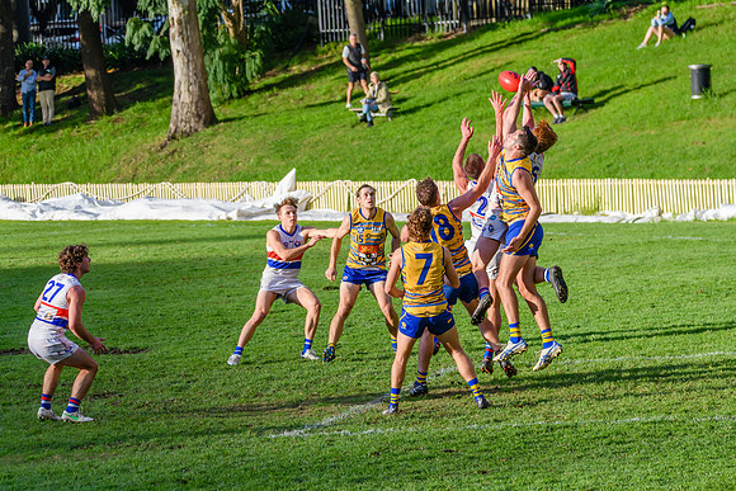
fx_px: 4231
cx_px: 457
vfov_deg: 6.6
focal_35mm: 207
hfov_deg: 9.9
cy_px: 261
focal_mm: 150
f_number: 6.3
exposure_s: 1/1600
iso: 800
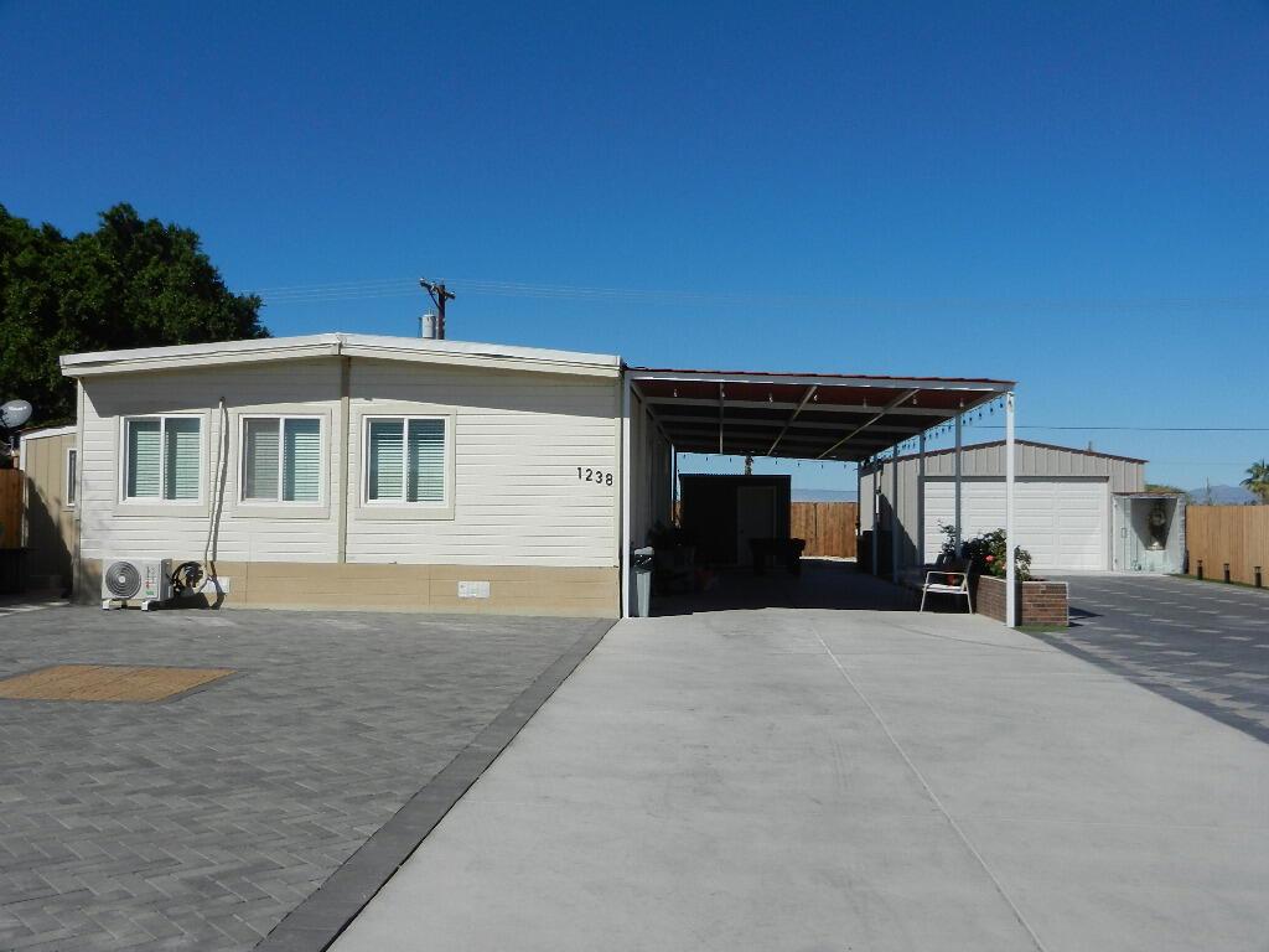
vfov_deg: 42.9
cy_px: 476
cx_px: 634
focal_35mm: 33
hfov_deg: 55.4
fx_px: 1210
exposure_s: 1/800
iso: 160
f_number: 7.6
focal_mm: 5.9
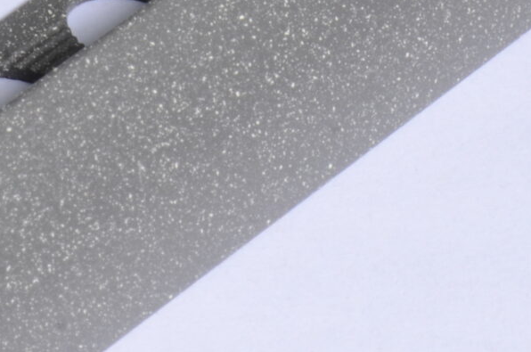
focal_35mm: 425
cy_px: 297
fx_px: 6257
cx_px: -159
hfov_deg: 4.8
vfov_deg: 3.2
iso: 160
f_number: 29
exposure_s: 1/10
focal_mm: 66
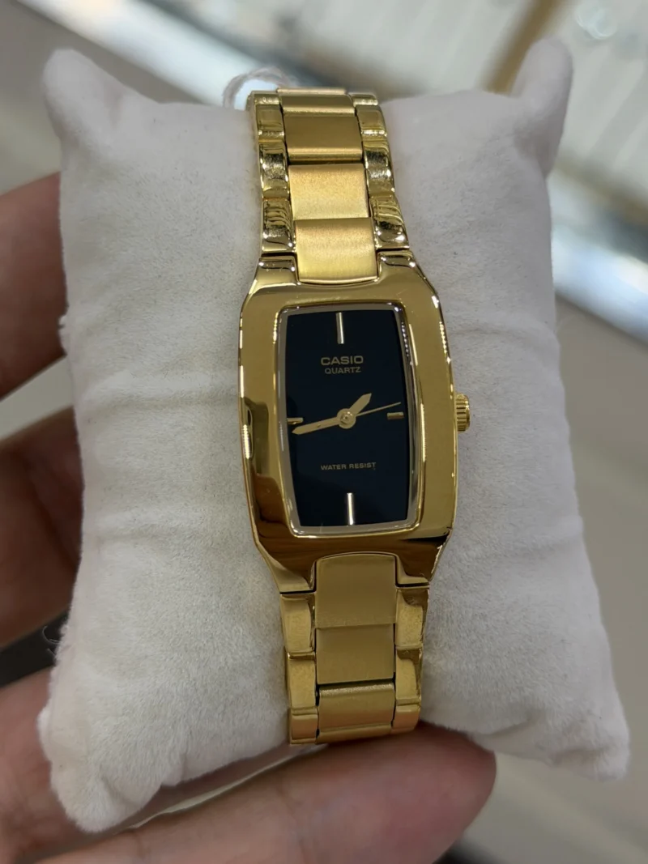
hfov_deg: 30.3
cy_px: 432
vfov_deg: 39.7
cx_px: 324
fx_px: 1198
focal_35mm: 48
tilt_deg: -61.2
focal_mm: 6.76
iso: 64
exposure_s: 1/538
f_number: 1.78
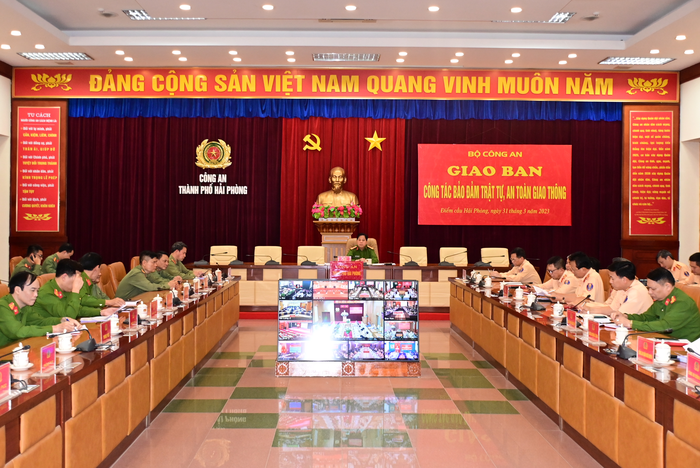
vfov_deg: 34.3
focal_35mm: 39
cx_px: 350
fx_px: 759
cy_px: 234
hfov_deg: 49.5
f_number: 4.5
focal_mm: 26
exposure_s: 1/200
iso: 2500
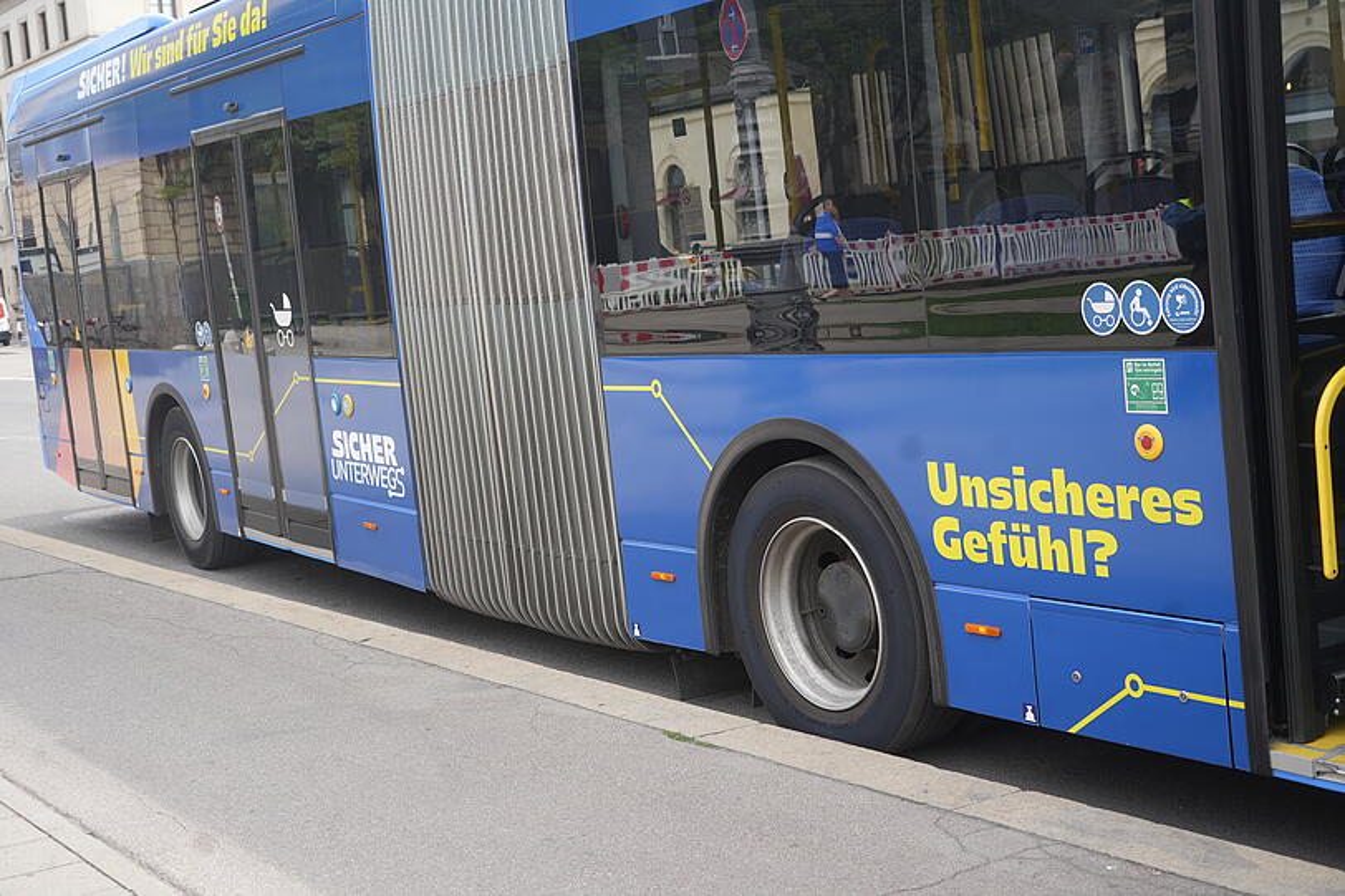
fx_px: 1756
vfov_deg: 28.6
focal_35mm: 47
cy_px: 448
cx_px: 672
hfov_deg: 41.9
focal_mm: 47
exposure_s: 1/160
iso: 100
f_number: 4.5
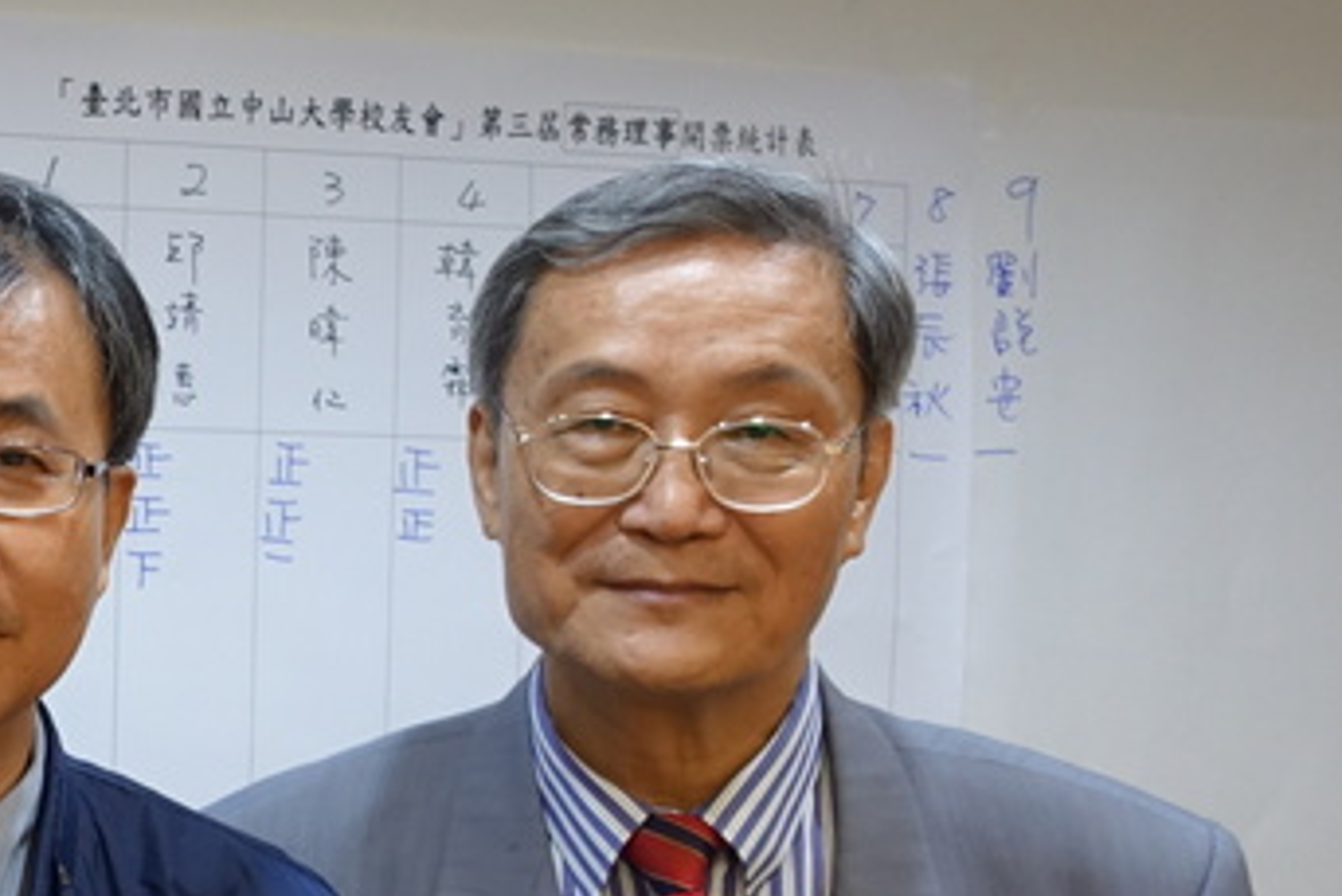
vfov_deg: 12.1
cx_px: -822
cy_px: 947
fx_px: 4177
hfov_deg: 16.3
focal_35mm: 112
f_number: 2.5
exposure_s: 1/40
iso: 400
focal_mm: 11.56
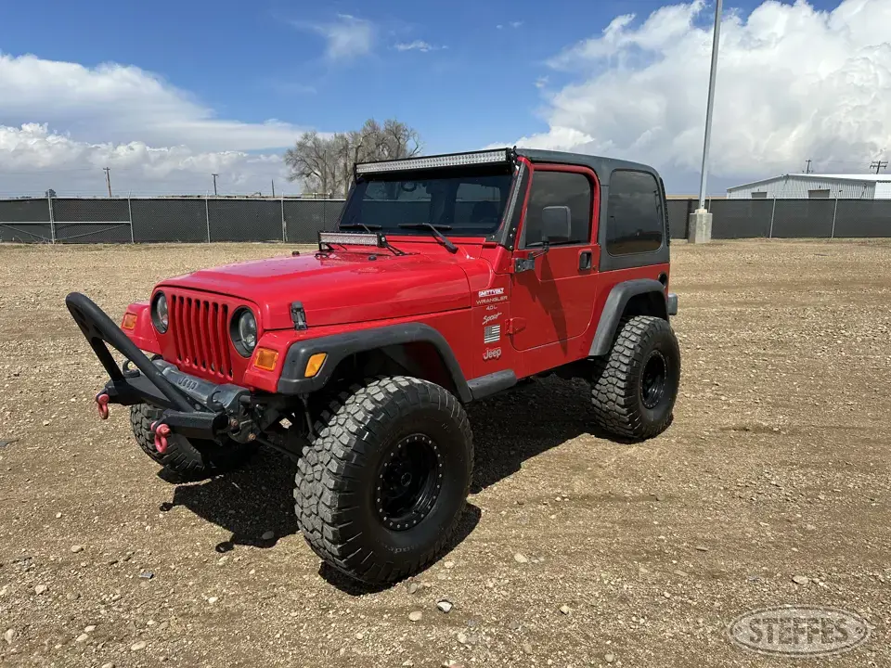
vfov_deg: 56.8
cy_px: 334
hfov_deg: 71.6
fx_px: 618
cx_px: 446
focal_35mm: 24
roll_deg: +0.5
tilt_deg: -11.2
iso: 80
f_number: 1.78
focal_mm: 6.86
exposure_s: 1/5525
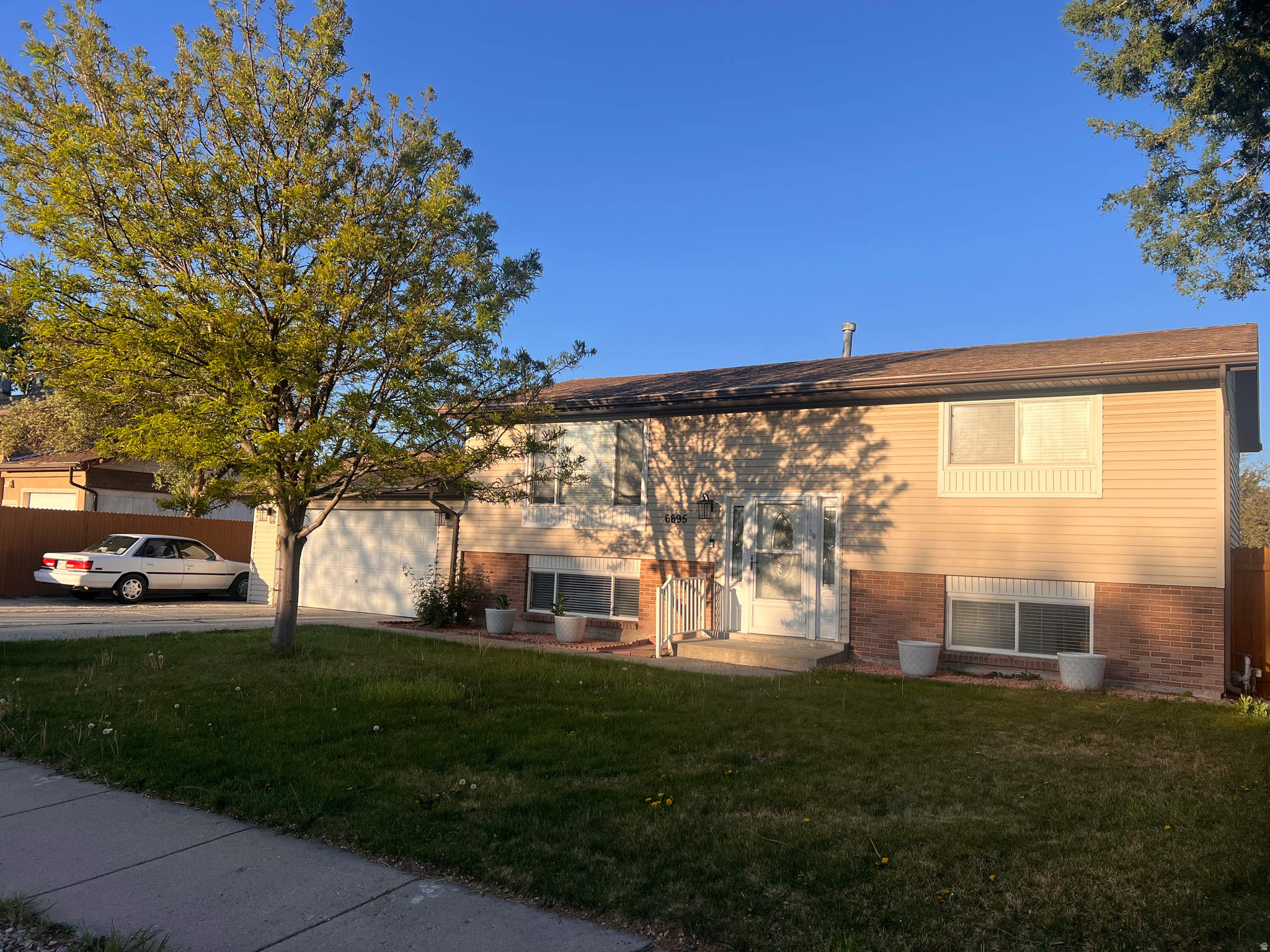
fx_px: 954
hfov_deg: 67.3
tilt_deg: +2.7
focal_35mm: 26
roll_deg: -1.7
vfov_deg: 53.1
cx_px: 635
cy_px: 476
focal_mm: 5.7
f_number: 1.5
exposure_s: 1/2008
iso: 50
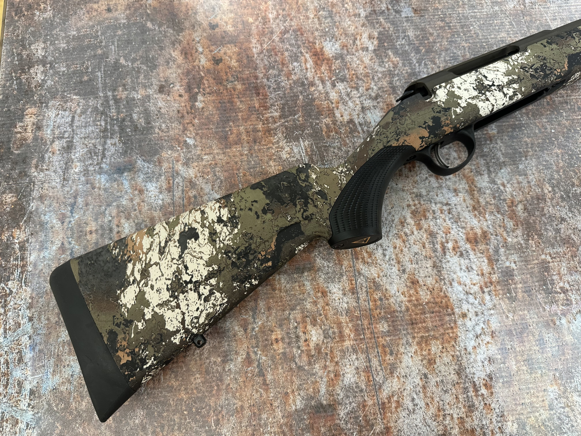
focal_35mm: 24
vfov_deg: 56.8
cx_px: 290
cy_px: 218
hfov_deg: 71.6
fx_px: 403
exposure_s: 1/50
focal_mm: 6.9
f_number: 1.8
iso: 200
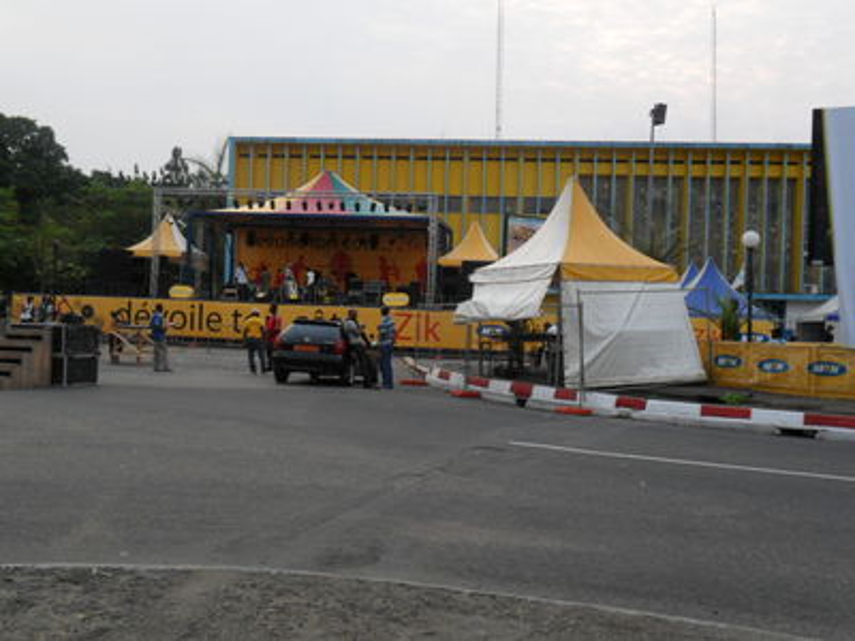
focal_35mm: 37
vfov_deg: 38.7
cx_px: 428
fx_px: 914
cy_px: 320
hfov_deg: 50.1
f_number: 4
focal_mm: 6.6
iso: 120
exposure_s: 1/45
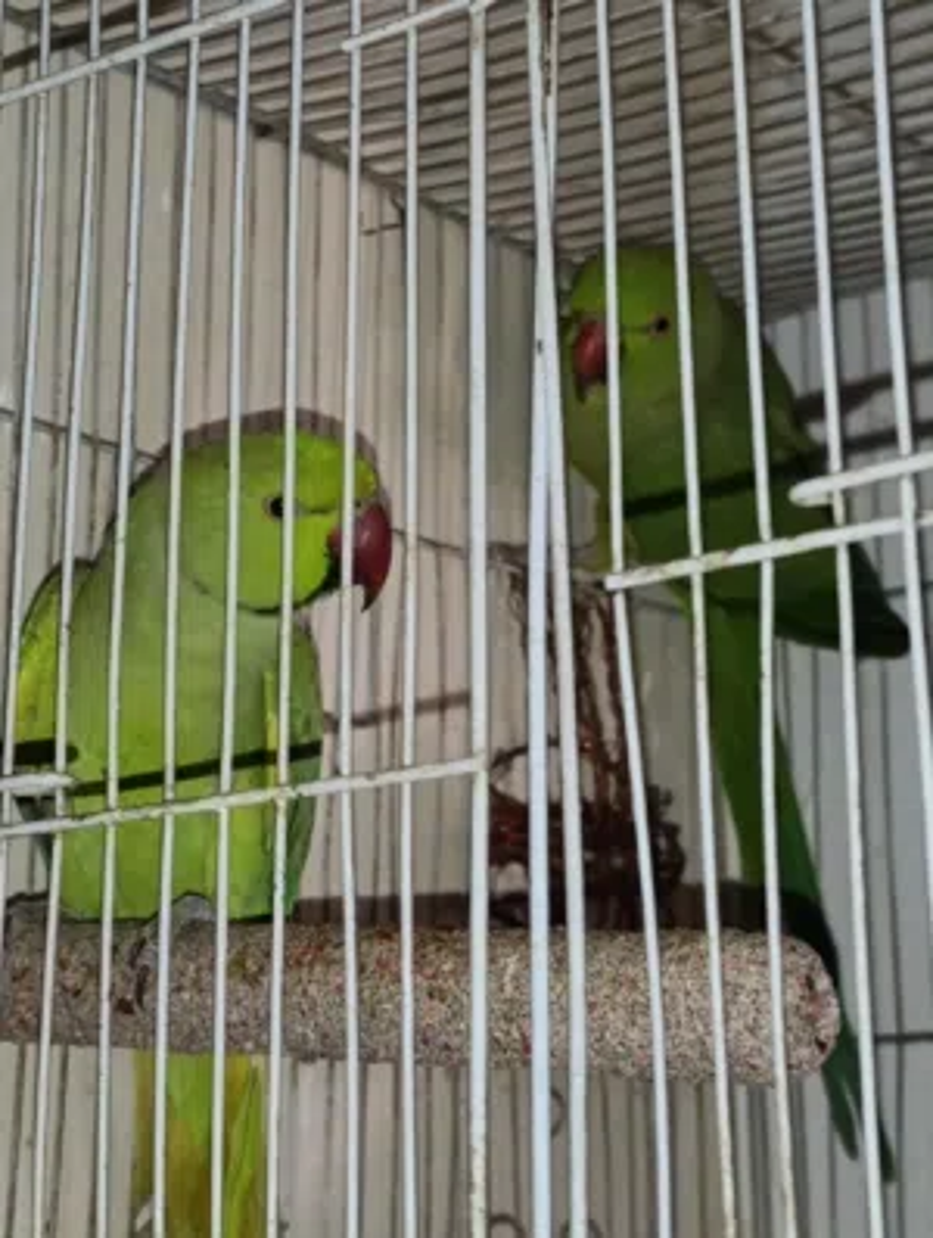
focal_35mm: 80
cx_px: 466
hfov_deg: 18.5
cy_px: 619
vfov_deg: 24.4
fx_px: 2866
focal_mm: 6.11
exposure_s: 1/25
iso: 1224
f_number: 1.65
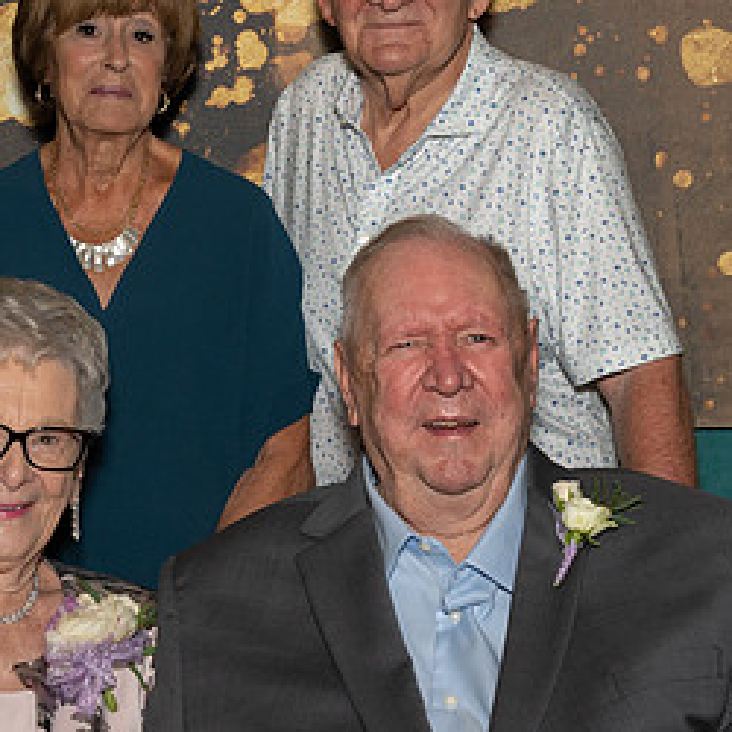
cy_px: 322
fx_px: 2512
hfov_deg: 16.6
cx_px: 261
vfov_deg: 16.6
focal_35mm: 105
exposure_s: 1/125
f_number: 7.1
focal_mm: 42
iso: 640
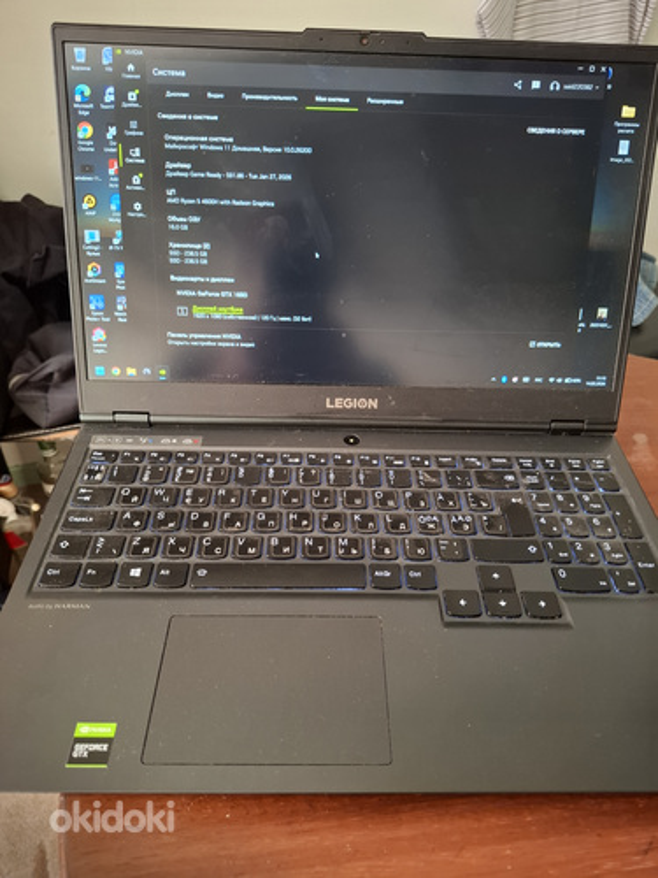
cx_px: 329
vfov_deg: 73.9
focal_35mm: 23
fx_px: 583
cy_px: 439
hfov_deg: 58.9
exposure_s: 1/33
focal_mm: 5.54
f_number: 1.8
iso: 320
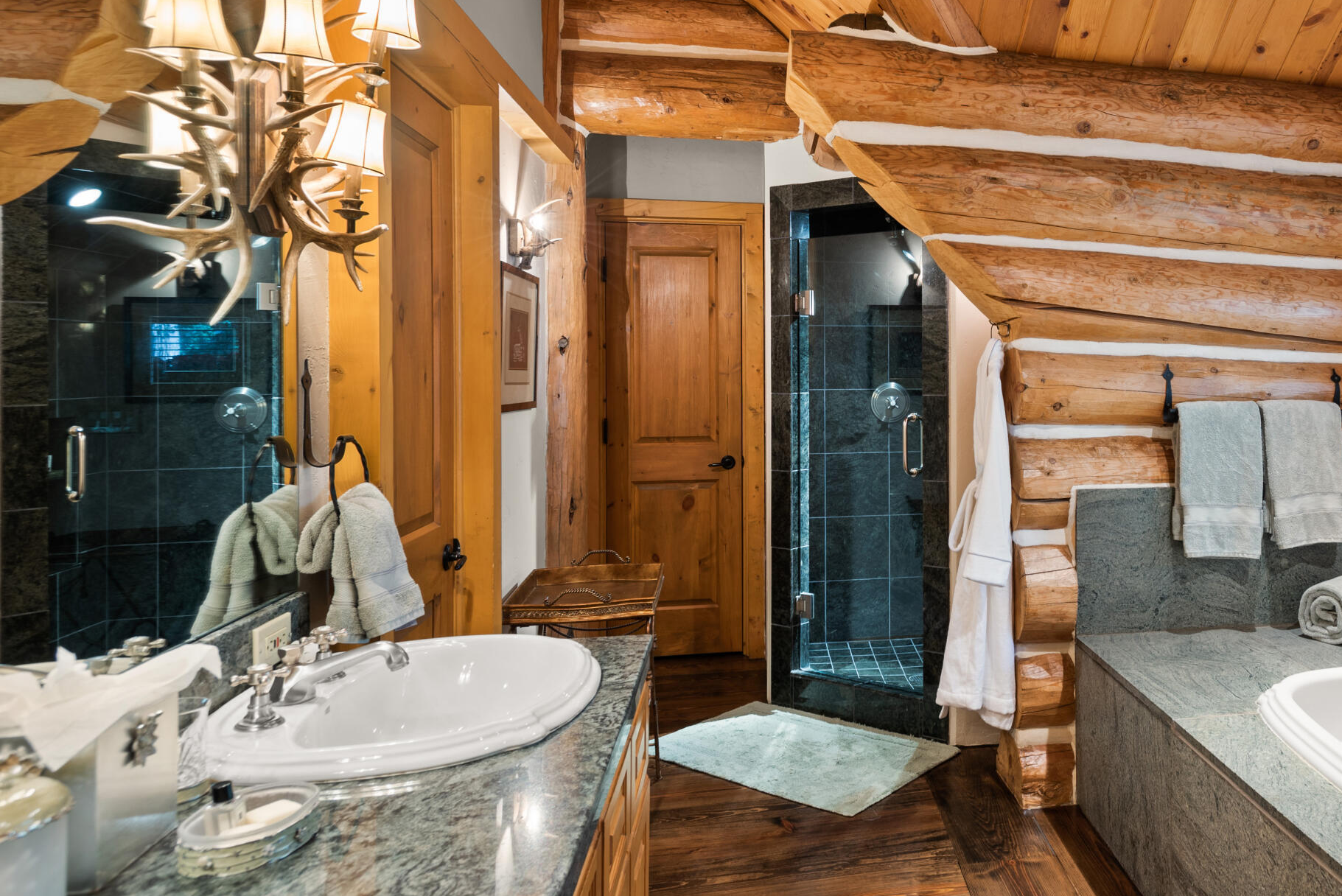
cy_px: 357
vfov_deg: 46.2
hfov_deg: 62.0
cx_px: 993
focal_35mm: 28
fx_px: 1044
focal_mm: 17
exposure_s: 3
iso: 100
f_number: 7.1
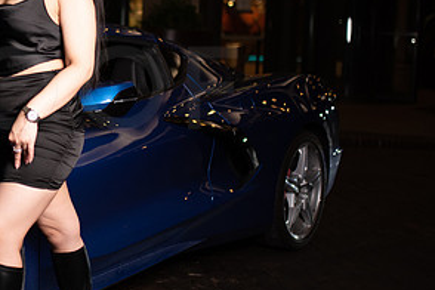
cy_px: 88
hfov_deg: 27.9
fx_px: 834
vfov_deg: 19.6
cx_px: 27
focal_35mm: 69
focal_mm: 35
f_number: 1.4
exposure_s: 1/640
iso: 500
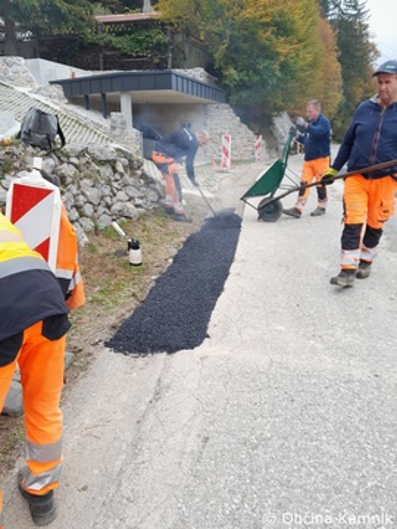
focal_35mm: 26
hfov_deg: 53.1
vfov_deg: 67.3
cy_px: 264
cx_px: 198
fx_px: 398
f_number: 1.8
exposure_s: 1/184
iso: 40
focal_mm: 4
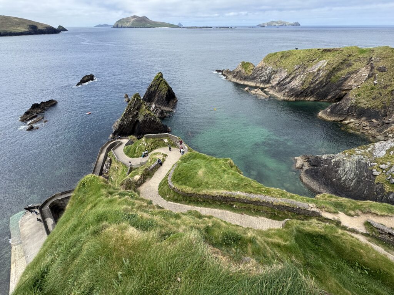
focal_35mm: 14
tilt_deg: -37.6
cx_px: 197
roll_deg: +1.4
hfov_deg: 102.1
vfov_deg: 85.7
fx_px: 159
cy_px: 148
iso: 40
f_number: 2.2
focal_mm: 2.22
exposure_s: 1/636
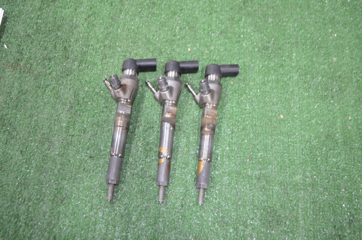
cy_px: 120
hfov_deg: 57.3
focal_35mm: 33
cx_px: 181
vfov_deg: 39.8
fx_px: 331
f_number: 3.8
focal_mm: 22
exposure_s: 1/60
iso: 1100
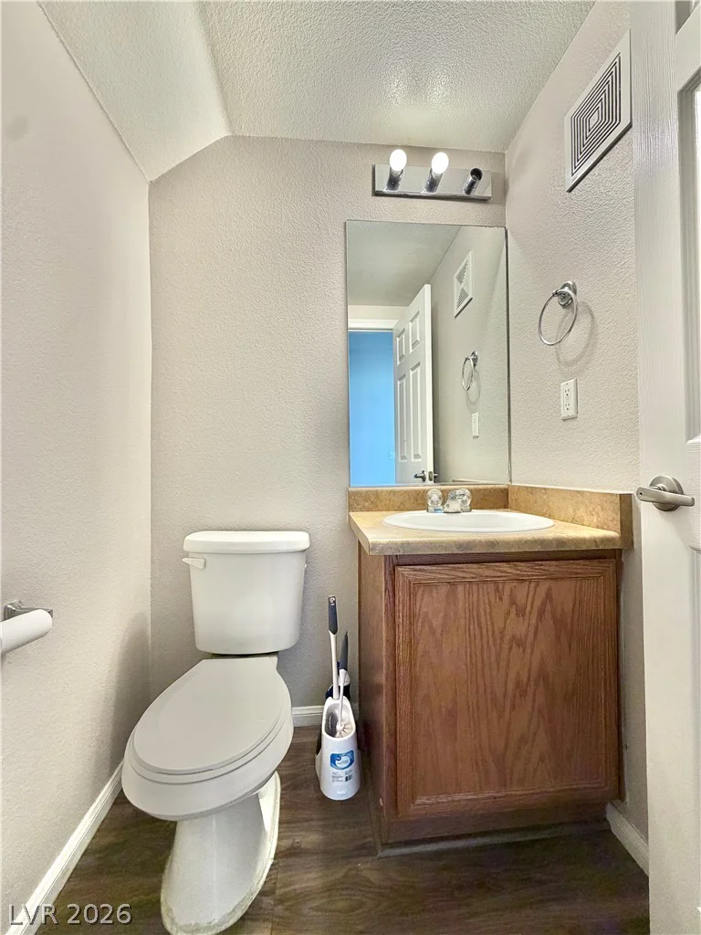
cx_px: 350
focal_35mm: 14
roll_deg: +0.3
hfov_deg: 85.7
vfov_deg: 102.1
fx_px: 378
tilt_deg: -0.6
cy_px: 468
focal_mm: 2.22
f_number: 2.2
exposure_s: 1/120
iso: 200
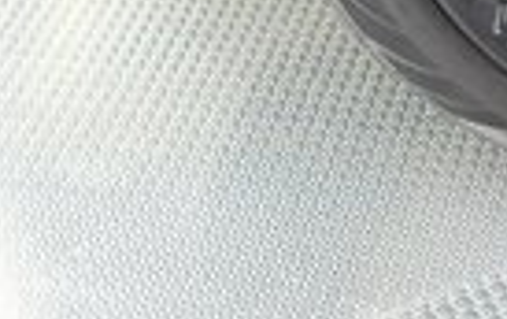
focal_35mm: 133
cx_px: 788
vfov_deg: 9.4
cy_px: -249
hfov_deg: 14.5
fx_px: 1840
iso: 8000
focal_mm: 28
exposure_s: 1/250
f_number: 2.8
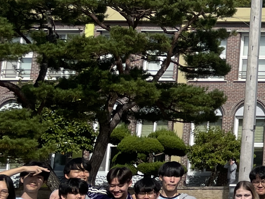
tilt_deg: +11.8
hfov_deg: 13.6
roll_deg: +0.0
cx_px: 533
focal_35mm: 123
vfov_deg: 12.0
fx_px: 942
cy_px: 49
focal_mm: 4.2
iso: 32
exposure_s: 1/4464
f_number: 1.6
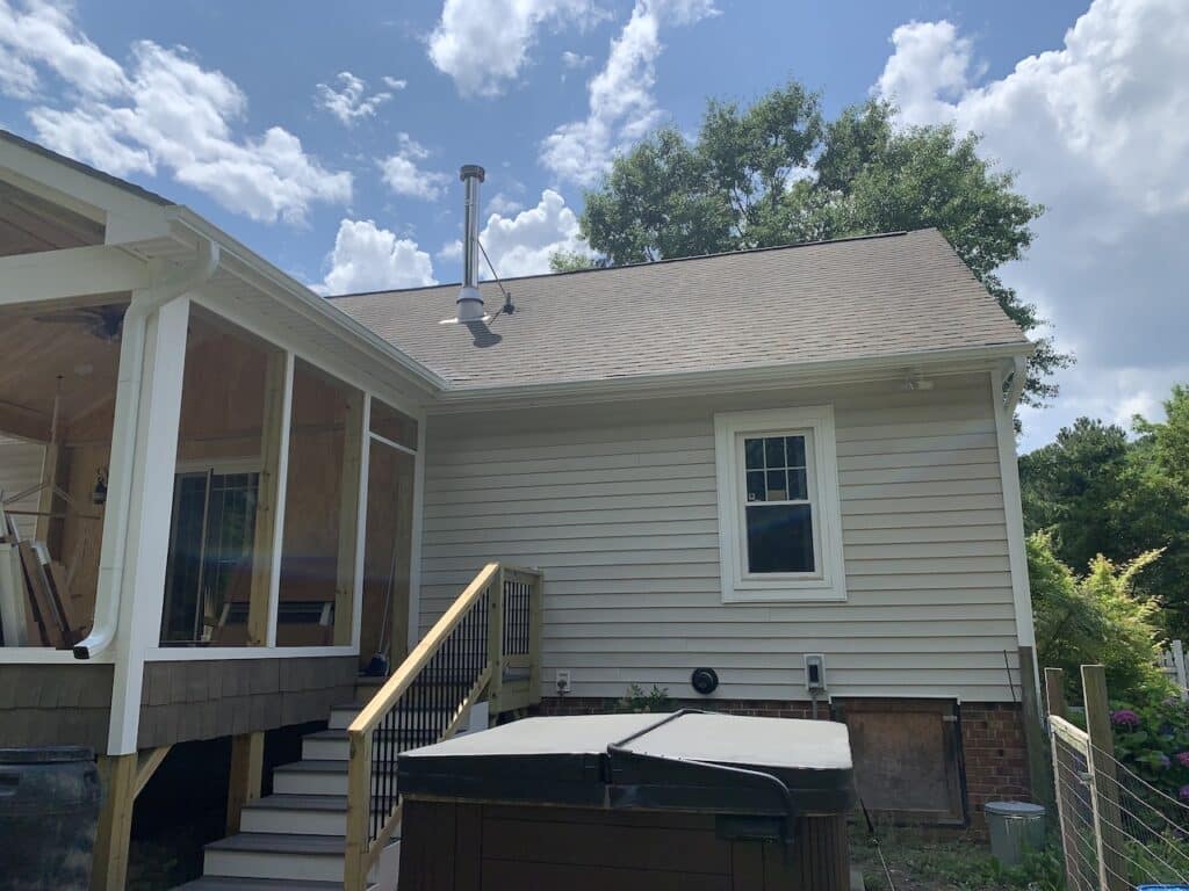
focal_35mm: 26
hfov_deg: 67.3
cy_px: 446
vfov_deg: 53.1
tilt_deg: +11.8
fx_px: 893
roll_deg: -0.2
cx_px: 594
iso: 25
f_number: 1.8
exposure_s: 1/3401
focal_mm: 4.25
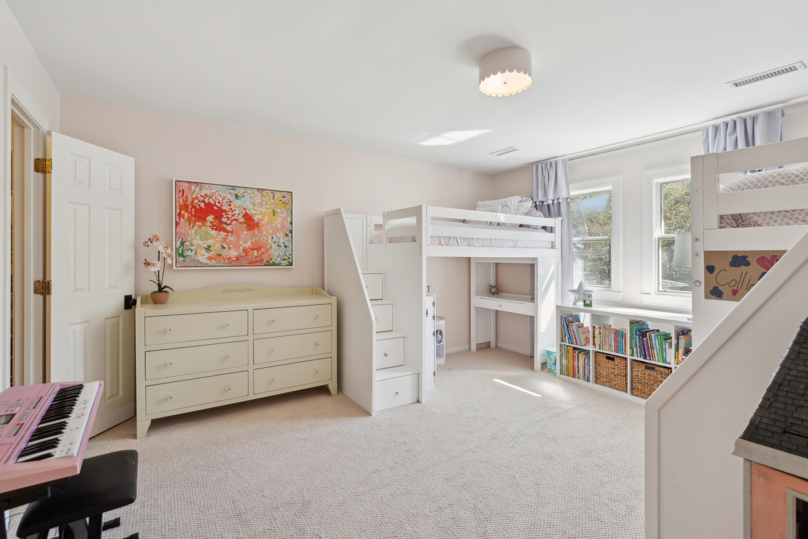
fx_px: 359
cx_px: 404
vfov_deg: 73.7
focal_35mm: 16
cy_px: 270
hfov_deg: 96.7
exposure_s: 1/30
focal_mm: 16
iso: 400
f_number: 8
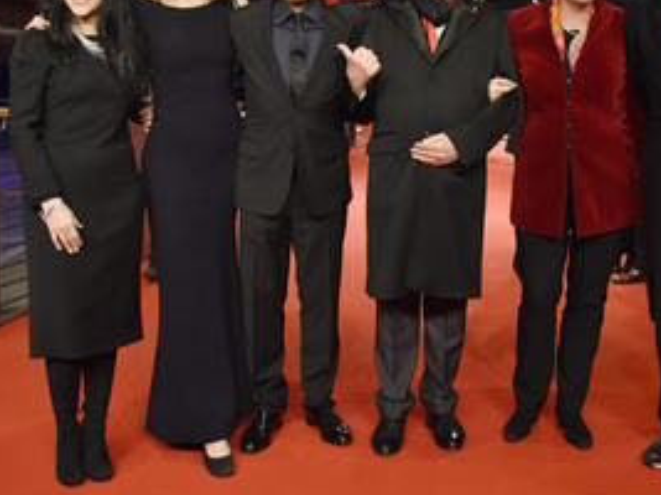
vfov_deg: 27.8
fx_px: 993
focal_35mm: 52
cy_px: 163
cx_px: 452
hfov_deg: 36.4
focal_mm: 32
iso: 2500
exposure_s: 1/200
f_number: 5
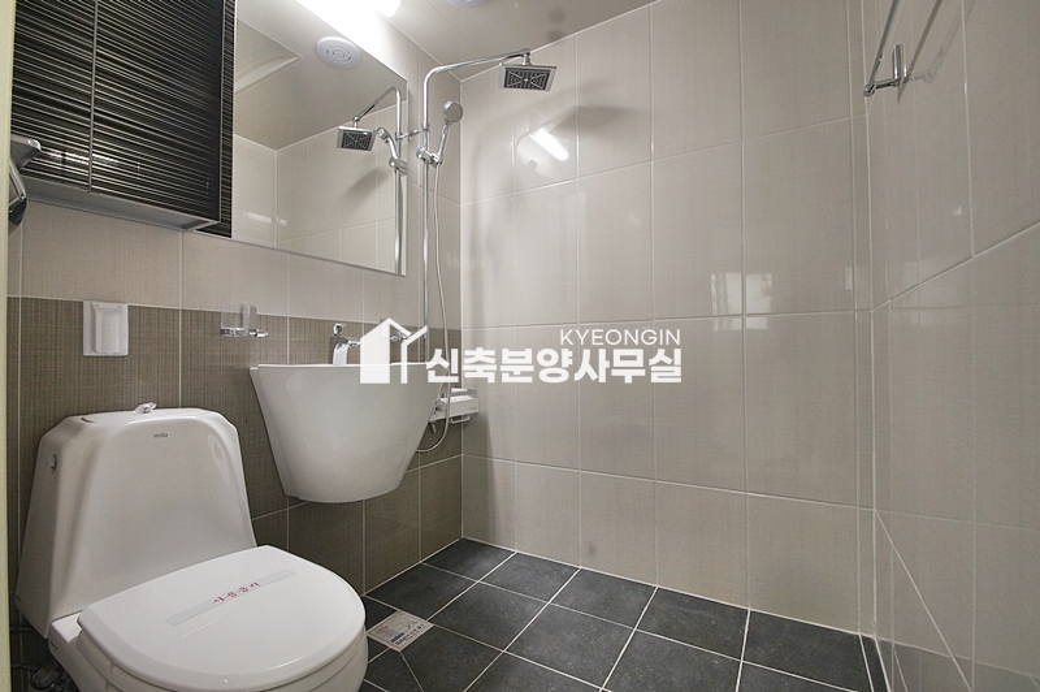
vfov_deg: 77.2
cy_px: 346
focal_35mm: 15
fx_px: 433
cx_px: 520
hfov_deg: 100.4
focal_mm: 10
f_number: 9
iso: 800
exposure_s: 1/25
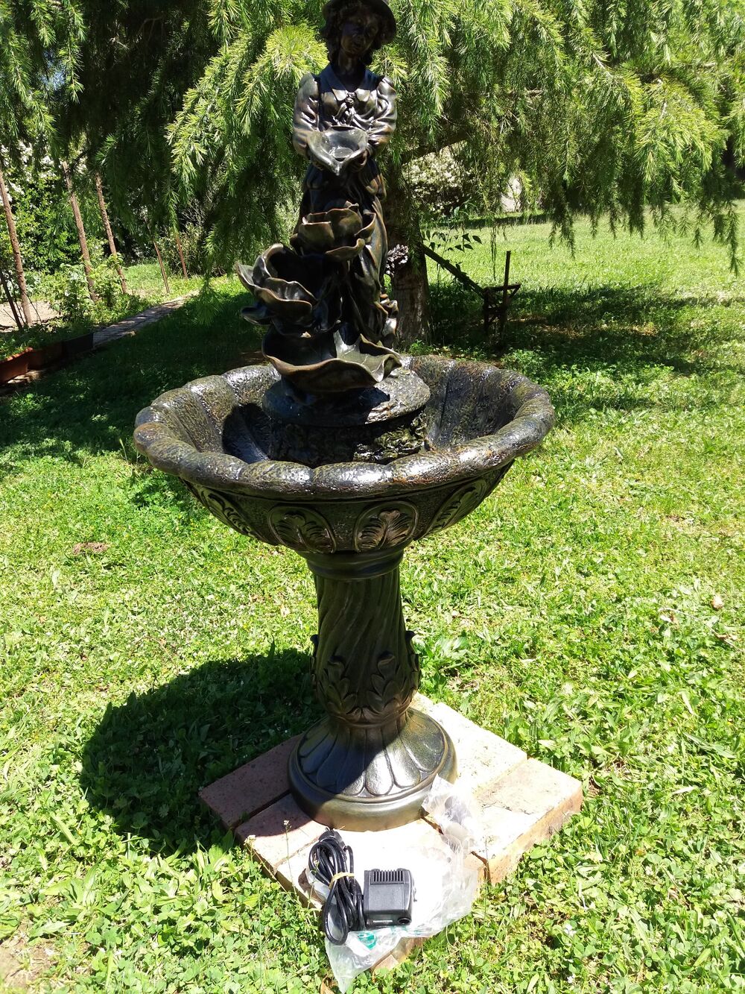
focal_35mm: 28
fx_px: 803
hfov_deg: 49.8
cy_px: 497
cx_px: 372
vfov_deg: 63.4
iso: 64
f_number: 1.9
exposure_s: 1/488
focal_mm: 3.7
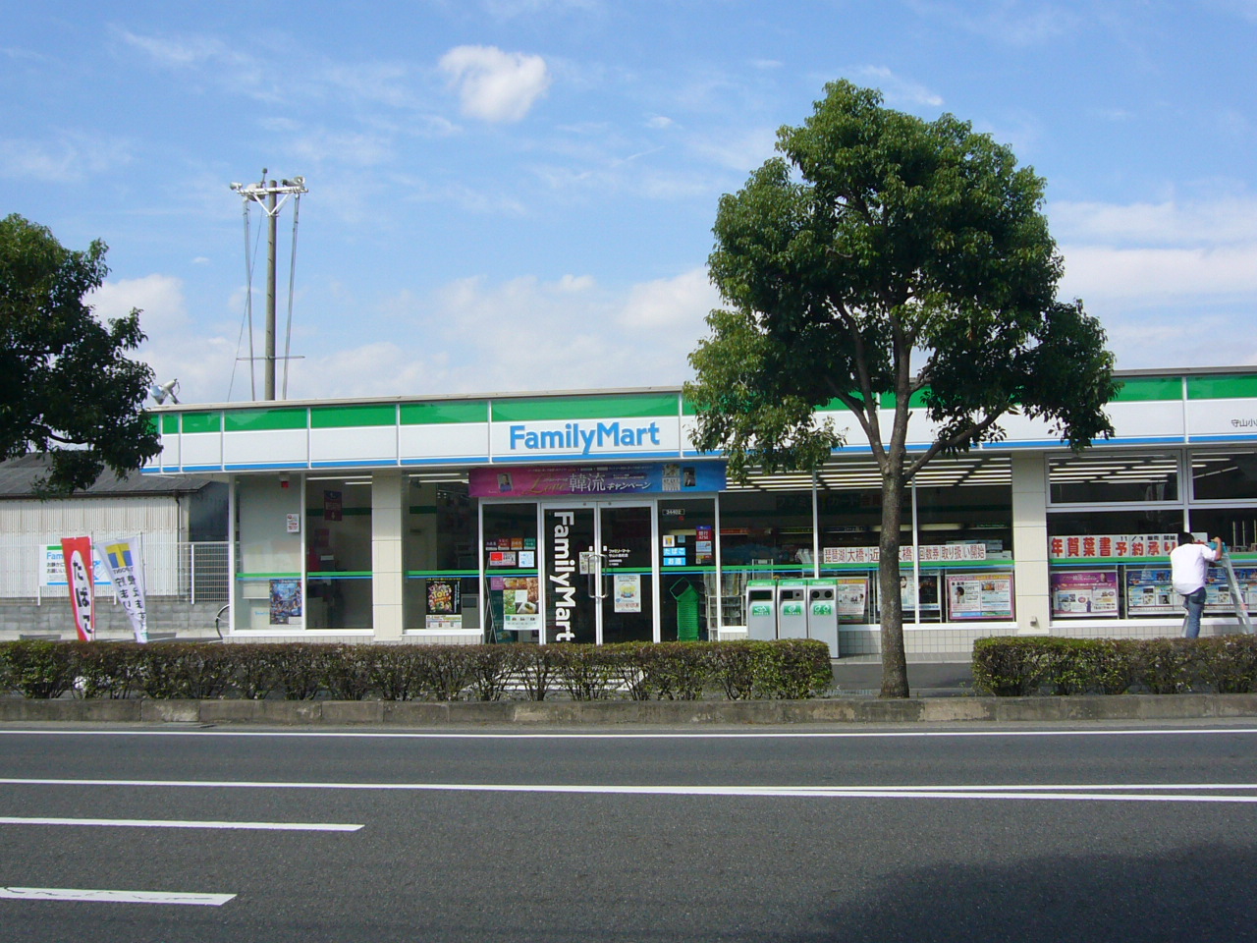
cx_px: 628
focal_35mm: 40
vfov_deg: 36.0
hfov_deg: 46.8
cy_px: 472
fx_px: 1453
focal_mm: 4.7
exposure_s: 1/320
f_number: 5.6
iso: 80
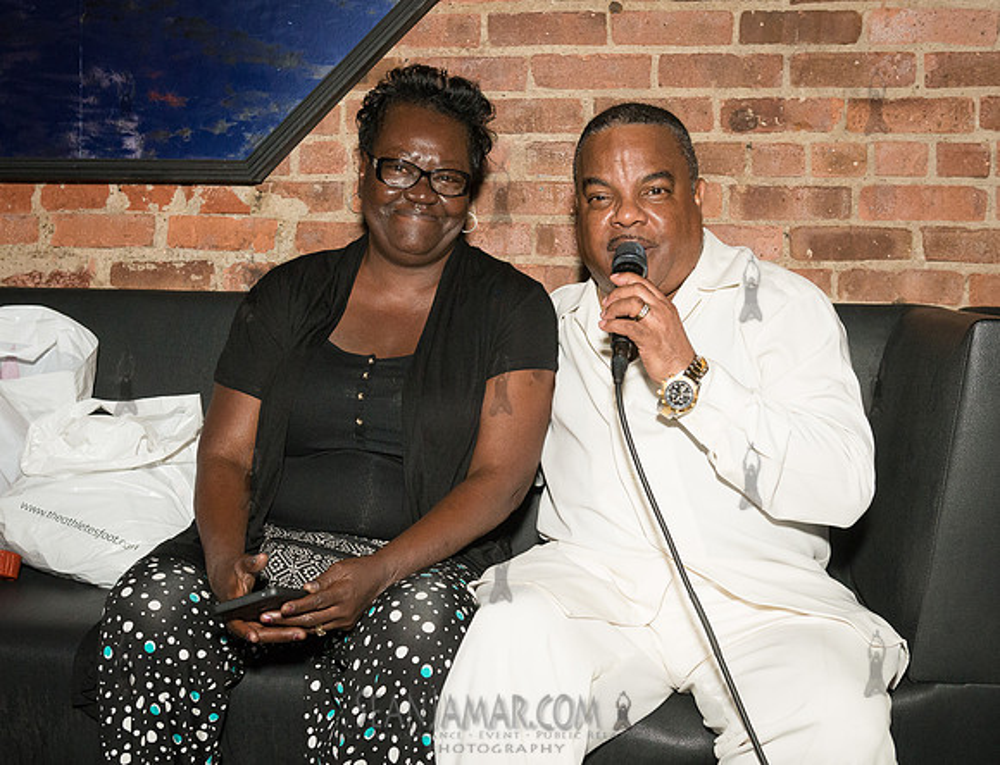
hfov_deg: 39.9
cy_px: 399
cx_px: 475
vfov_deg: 31.1
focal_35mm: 47
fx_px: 1377
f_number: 4.5
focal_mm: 36
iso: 3200
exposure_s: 1/320
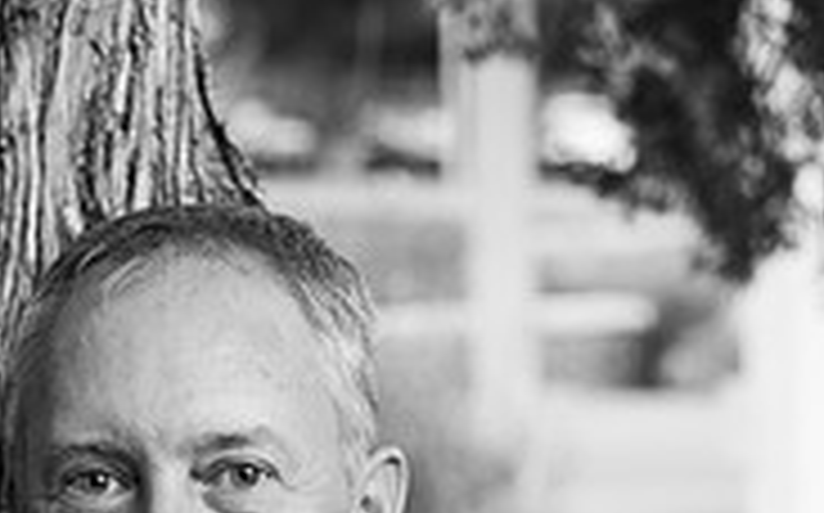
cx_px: 153
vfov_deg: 6.0
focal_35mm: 213
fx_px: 4779
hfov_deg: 9.8
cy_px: 958
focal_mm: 85
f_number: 5.6
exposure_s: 1/200
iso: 4000
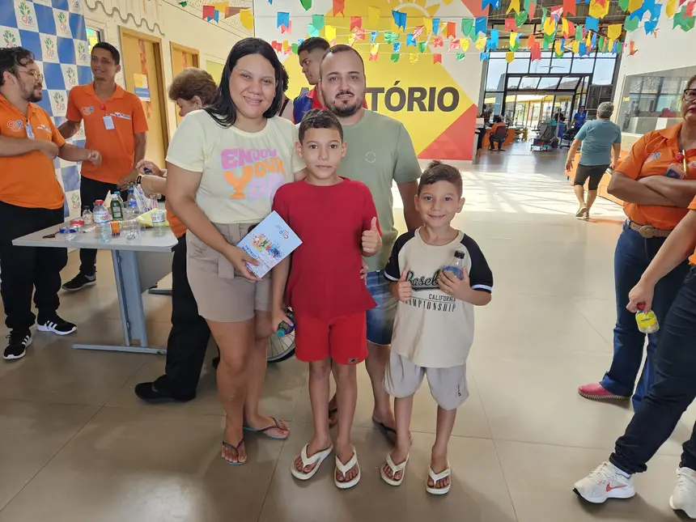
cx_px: 348
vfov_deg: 58.9
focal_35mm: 23
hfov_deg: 73.9
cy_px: 261
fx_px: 462
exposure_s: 1/120
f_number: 1.8
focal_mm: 5.4
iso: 125
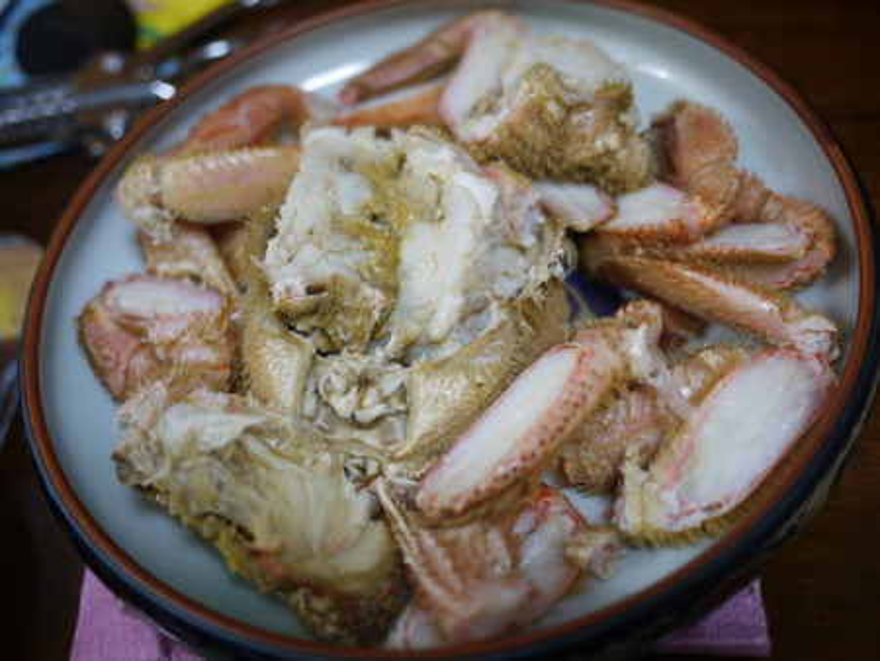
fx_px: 1017
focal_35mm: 40
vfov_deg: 36.0
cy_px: 330
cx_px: 440
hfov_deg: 46.8
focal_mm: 20
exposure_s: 1/50
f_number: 1.7
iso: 100
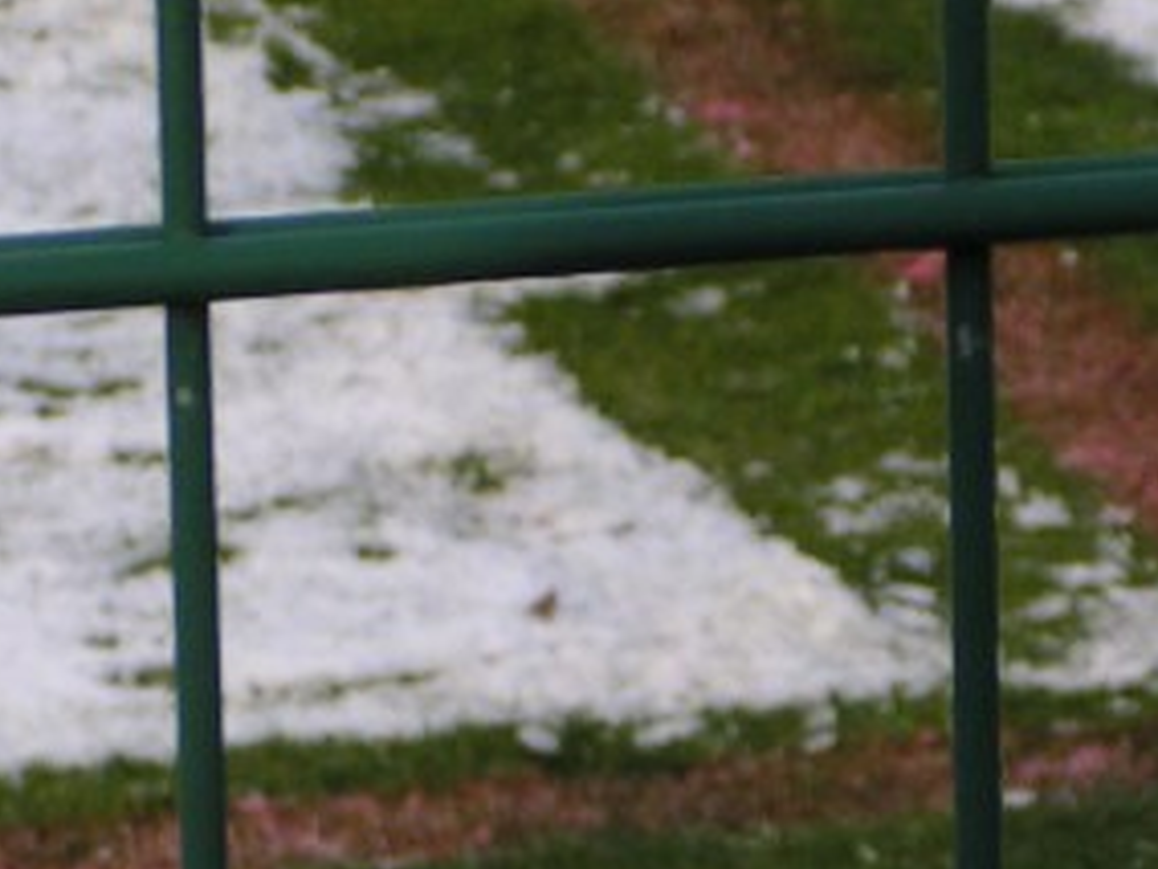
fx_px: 12344
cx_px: 881
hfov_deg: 5.4
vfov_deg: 4.0
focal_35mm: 369
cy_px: 273
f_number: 5
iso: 50
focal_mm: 20
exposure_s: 1/250
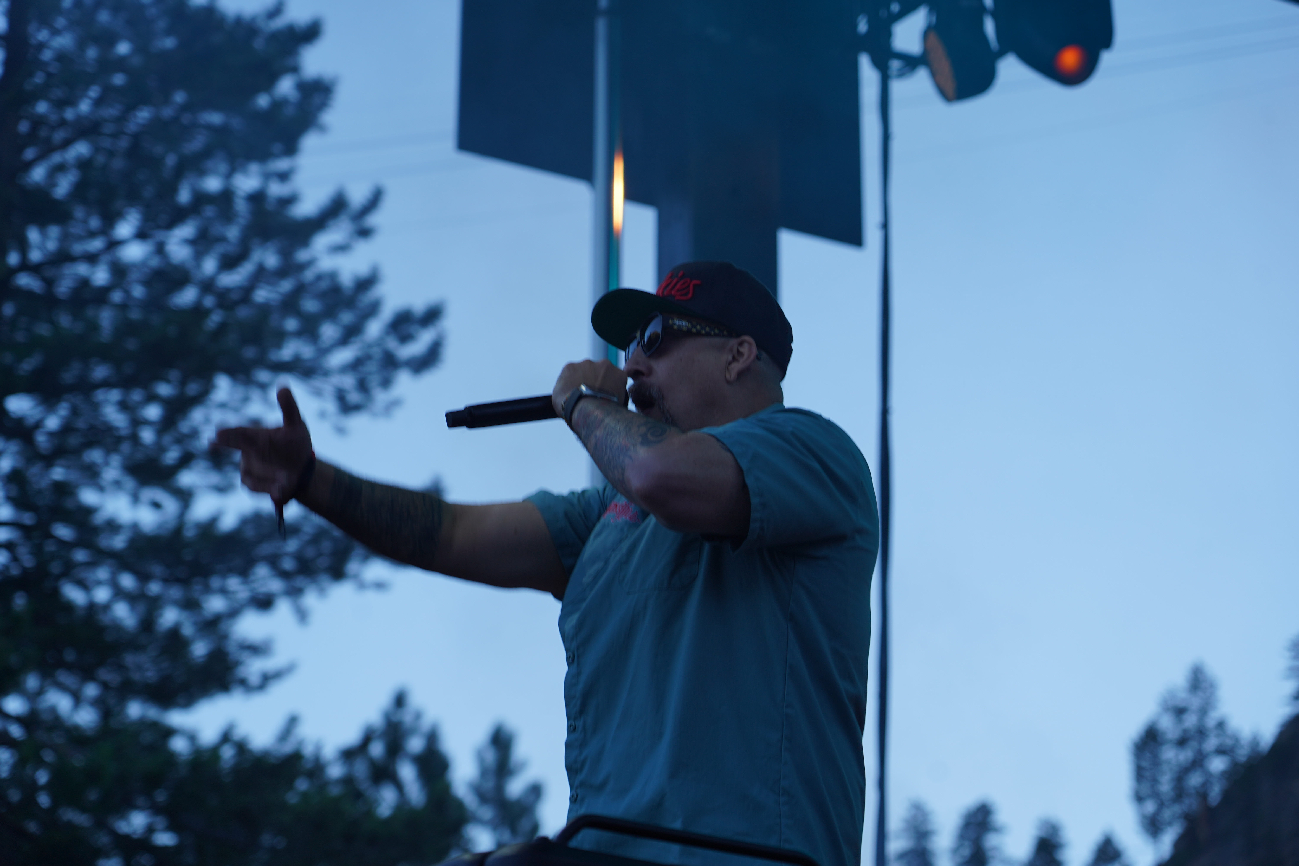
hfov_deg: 19.5
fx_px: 3788
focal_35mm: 105
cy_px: 433
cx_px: 650
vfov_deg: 13.0
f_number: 5
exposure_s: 1/200
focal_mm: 105
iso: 100
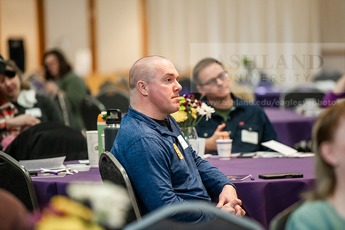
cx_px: 172
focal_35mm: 200
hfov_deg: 10.3
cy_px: 115
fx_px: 1917
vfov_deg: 6.9
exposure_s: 1/200
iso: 2500
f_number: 3.2
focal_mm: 200
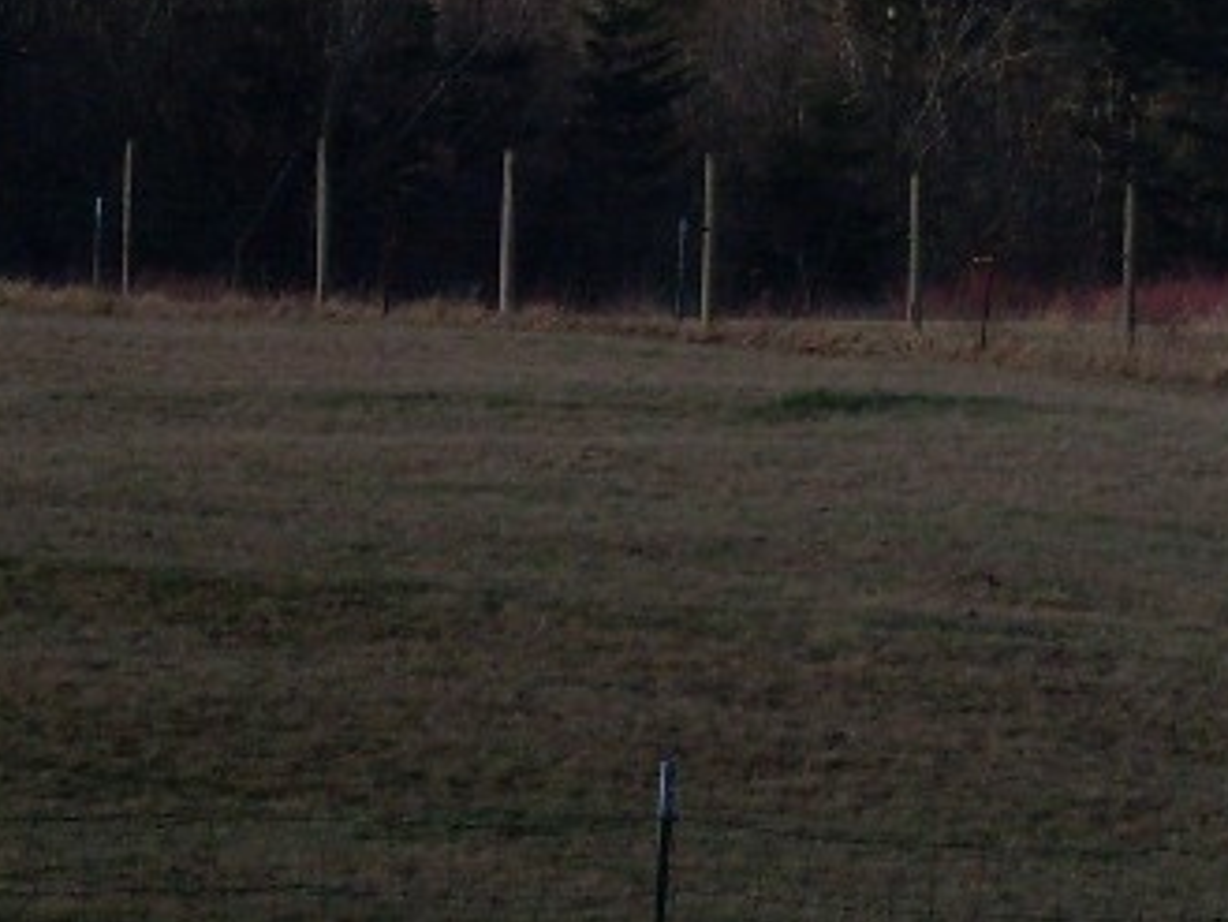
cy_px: -26
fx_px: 12598
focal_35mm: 355
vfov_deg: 4.2
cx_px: 1877
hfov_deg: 5.5
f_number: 5.2
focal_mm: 18.9
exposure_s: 1/350
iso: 80
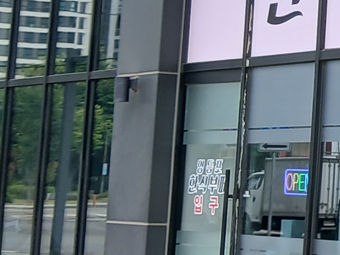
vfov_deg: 9.8
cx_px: 751
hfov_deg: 11.4
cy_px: 9
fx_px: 1483
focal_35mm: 151
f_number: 1.8
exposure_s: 1/120
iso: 25
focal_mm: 3.98
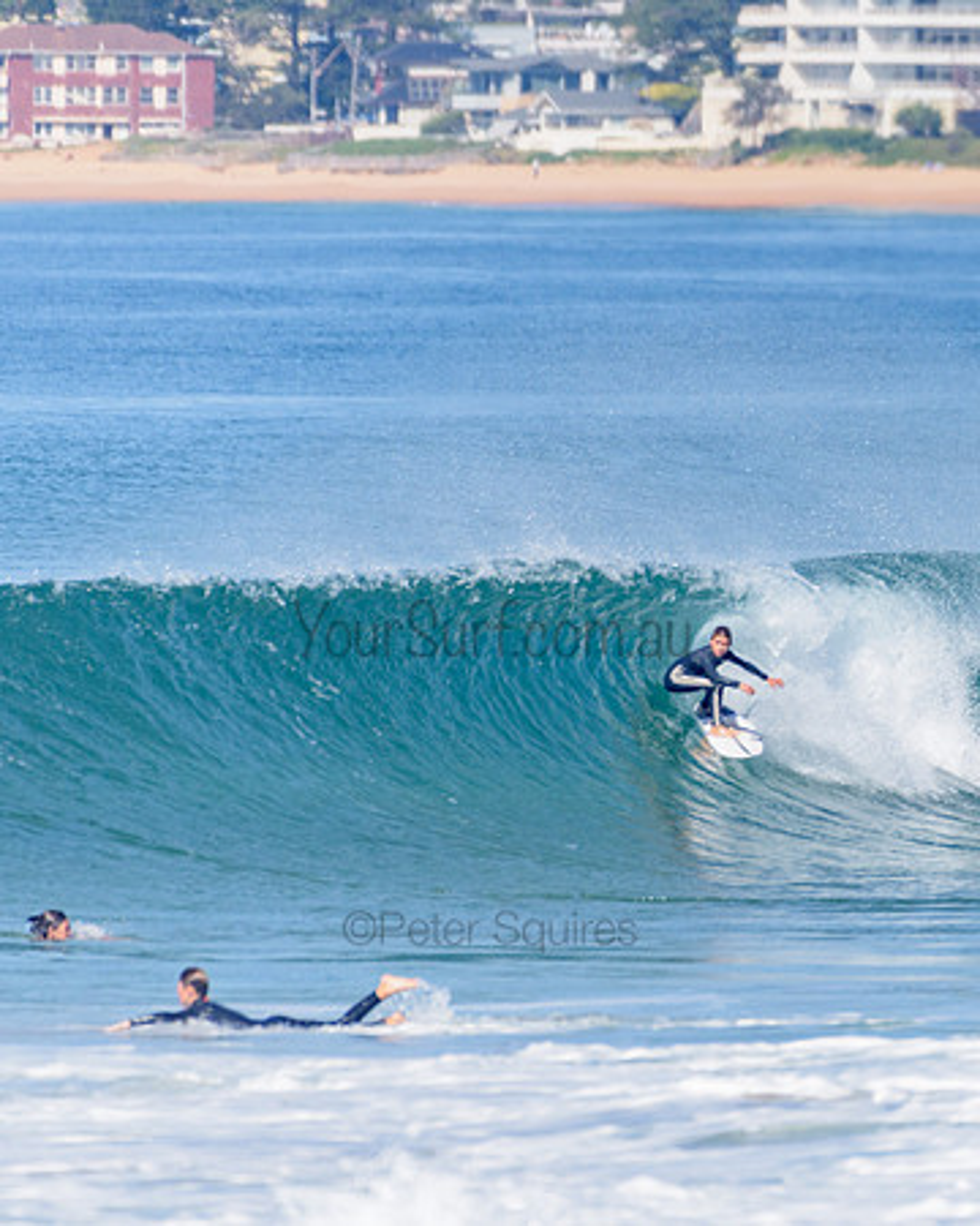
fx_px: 34880
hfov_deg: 1.6
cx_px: 1009
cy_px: 388
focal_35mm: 962
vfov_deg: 2.0
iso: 160
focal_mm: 500
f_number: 5.6
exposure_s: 1/2000
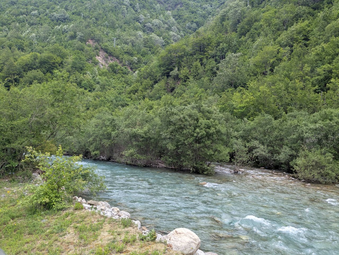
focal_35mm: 27
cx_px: 170
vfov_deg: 51.4
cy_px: 128
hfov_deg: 65.3
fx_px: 264
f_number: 1.73
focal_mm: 4.38
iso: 42
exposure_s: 1/544
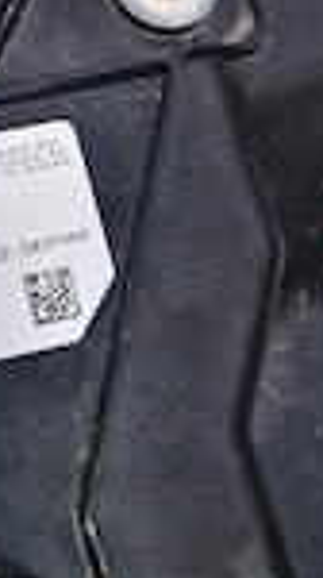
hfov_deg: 16.9
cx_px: -92
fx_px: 1024
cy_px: 73
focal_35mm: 67
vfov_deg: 30.3
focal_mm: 5.4
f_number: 1.8
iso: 640
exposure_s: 1/25
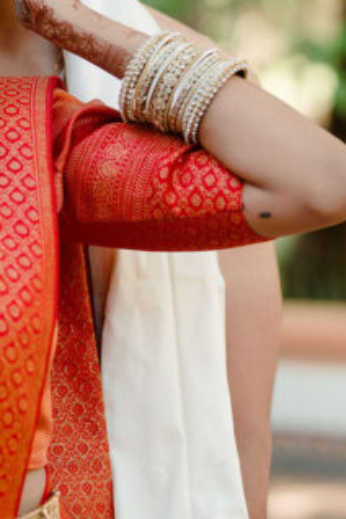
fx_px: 2321
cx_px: -97
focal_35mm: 161
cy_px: 23
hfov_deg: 8.4
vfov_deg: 12.6
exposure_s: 1/800
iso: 400
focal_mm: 50
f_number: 1.8
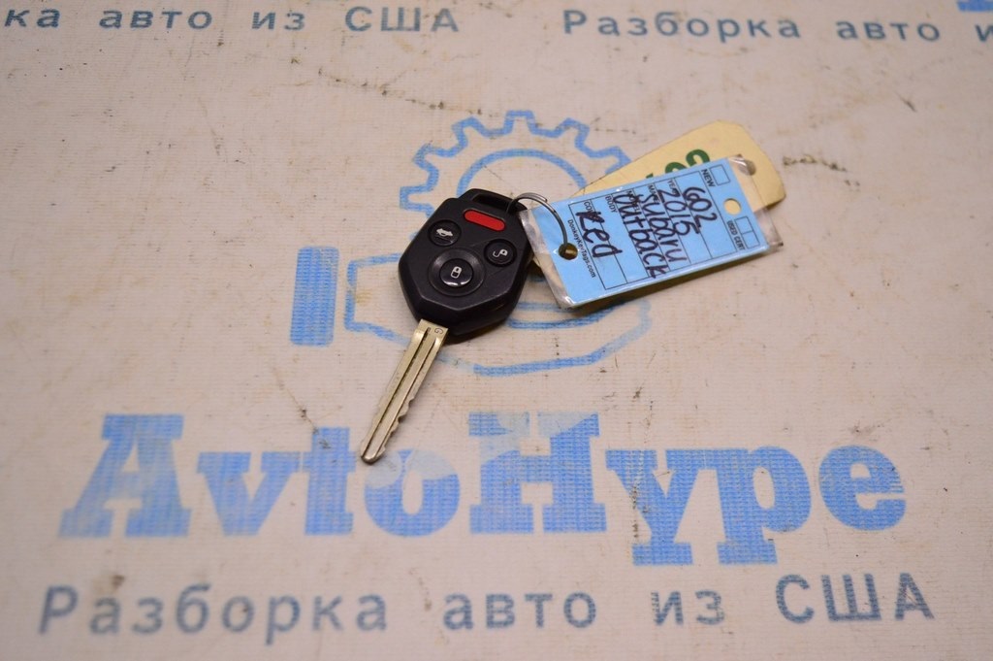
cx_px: 496
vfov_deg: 30.8
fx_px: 1199
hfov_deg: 45.0
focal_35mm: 44
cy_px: 330
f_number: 4.2
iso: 1600
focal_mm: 29
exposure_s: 1/400
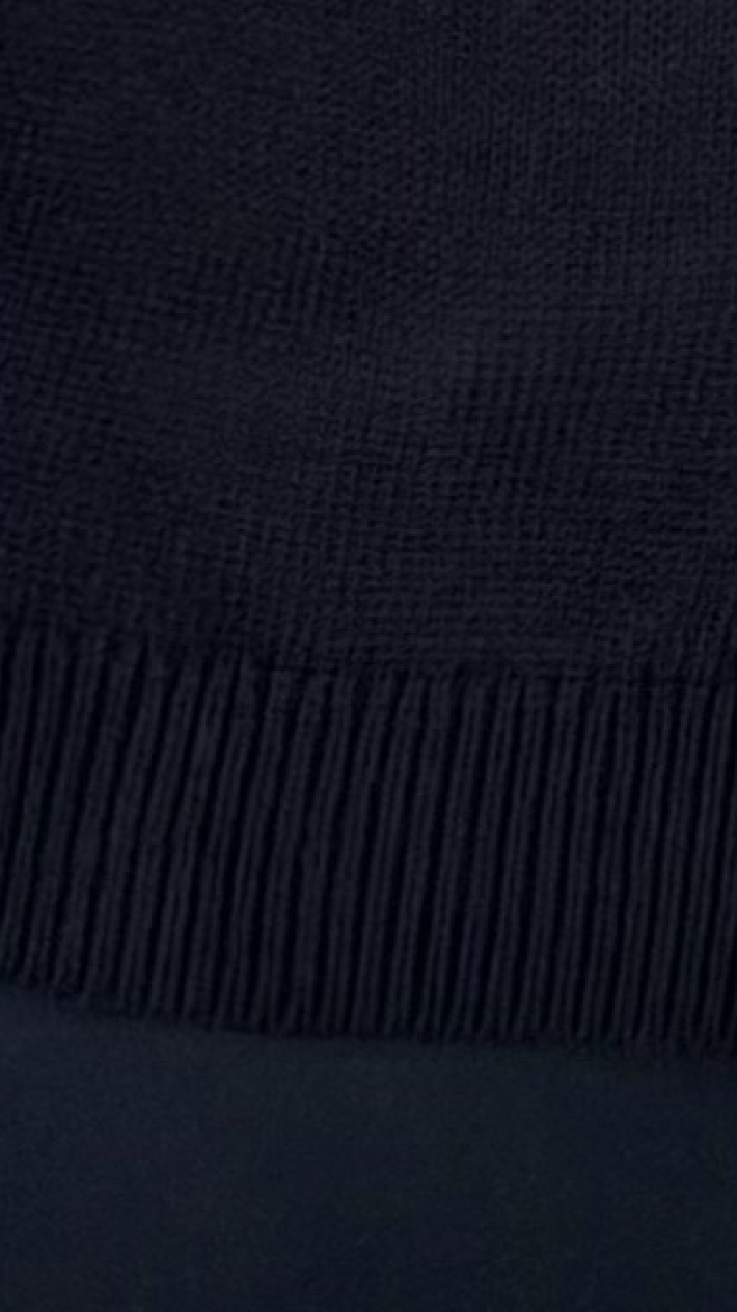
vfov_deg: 6.8
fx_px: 10608
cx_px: 895
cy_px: -1293
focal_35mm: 305
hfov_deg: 4.0
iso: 80
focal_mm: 6.76
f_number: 1.78
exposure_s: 1/121
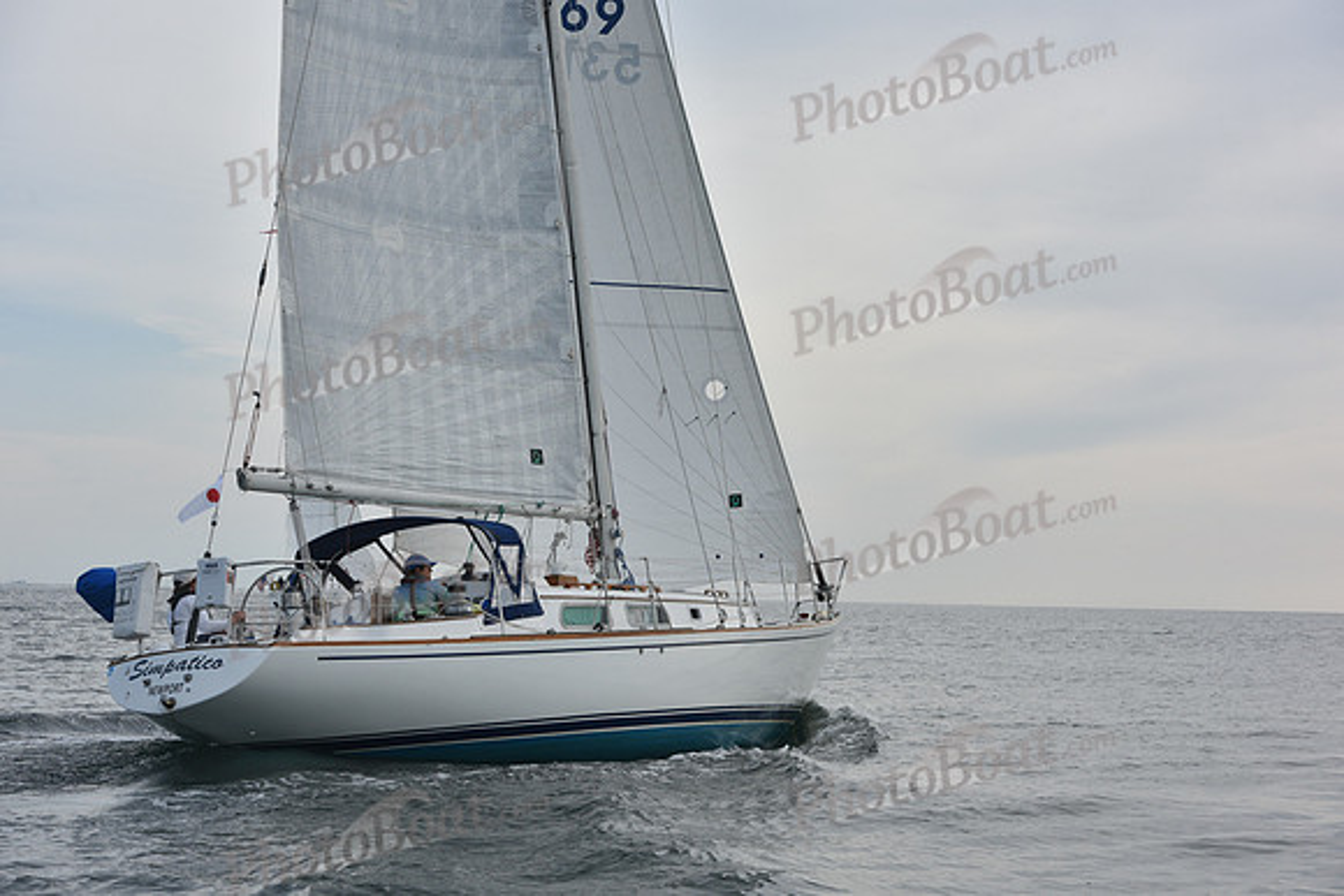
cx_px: 672
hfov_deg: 28.8
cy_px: 448
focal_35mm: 70
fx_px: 2614
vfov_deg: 19.5
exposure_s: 1/1000
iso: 320
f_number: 8
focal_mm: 70
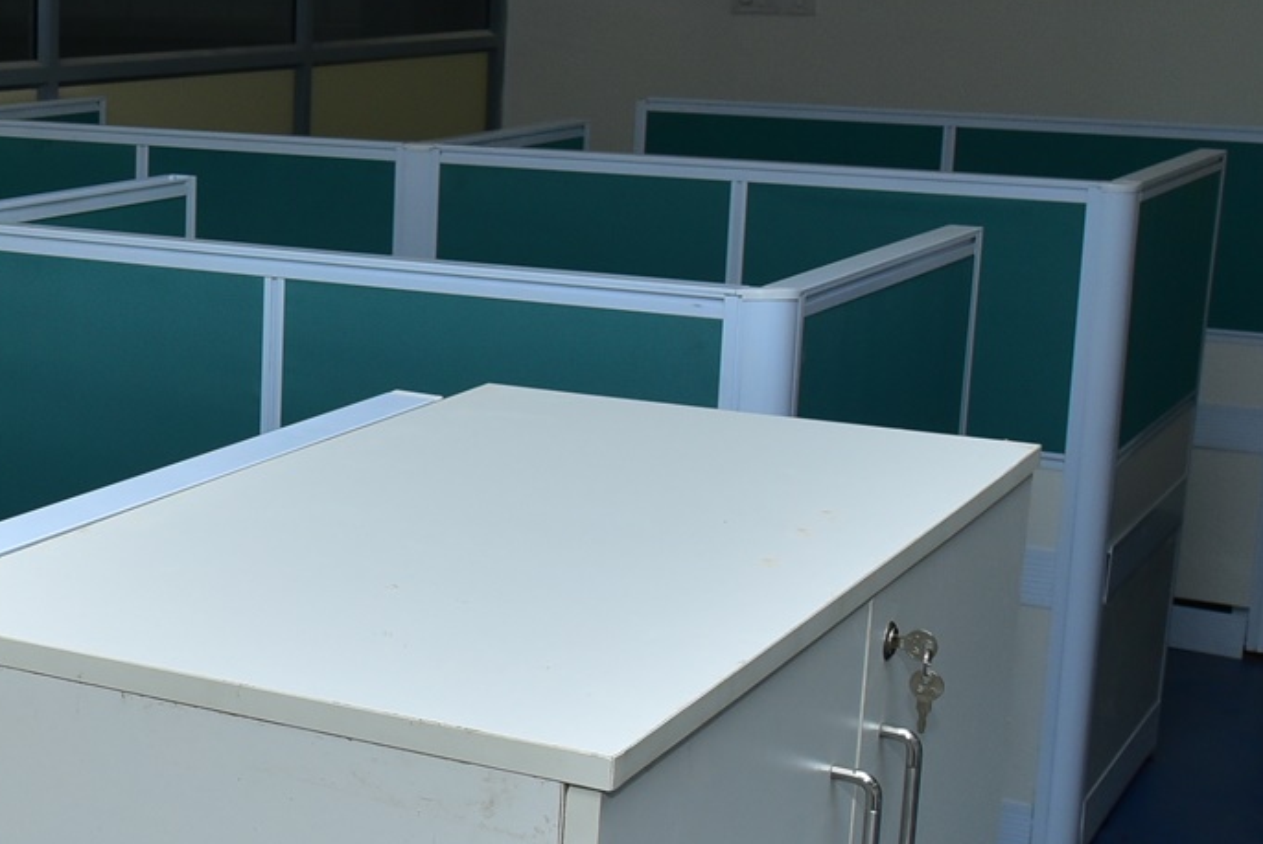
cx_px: -131
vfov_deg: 19.5
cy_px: 382
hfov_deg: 26.5
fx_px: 2457
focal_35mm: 70
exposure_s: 1/160
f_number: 10
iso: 400
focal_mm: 24
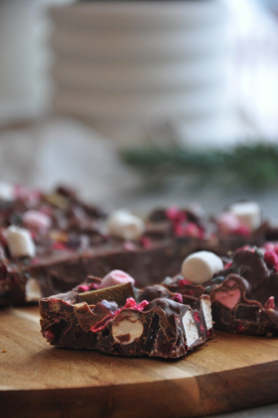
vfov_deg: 13.1
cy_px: 209
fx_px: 1829
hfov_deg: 8.7
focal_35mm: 158
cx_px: 139
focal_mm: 105
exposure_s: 1/5
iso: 800
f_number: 5.6
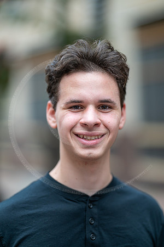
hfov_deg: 16.1
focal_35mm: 85
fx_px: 581
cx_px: 82
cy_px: 124
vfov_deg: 23.9
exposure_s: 1/320
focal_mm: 85
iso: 250
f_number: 1.2
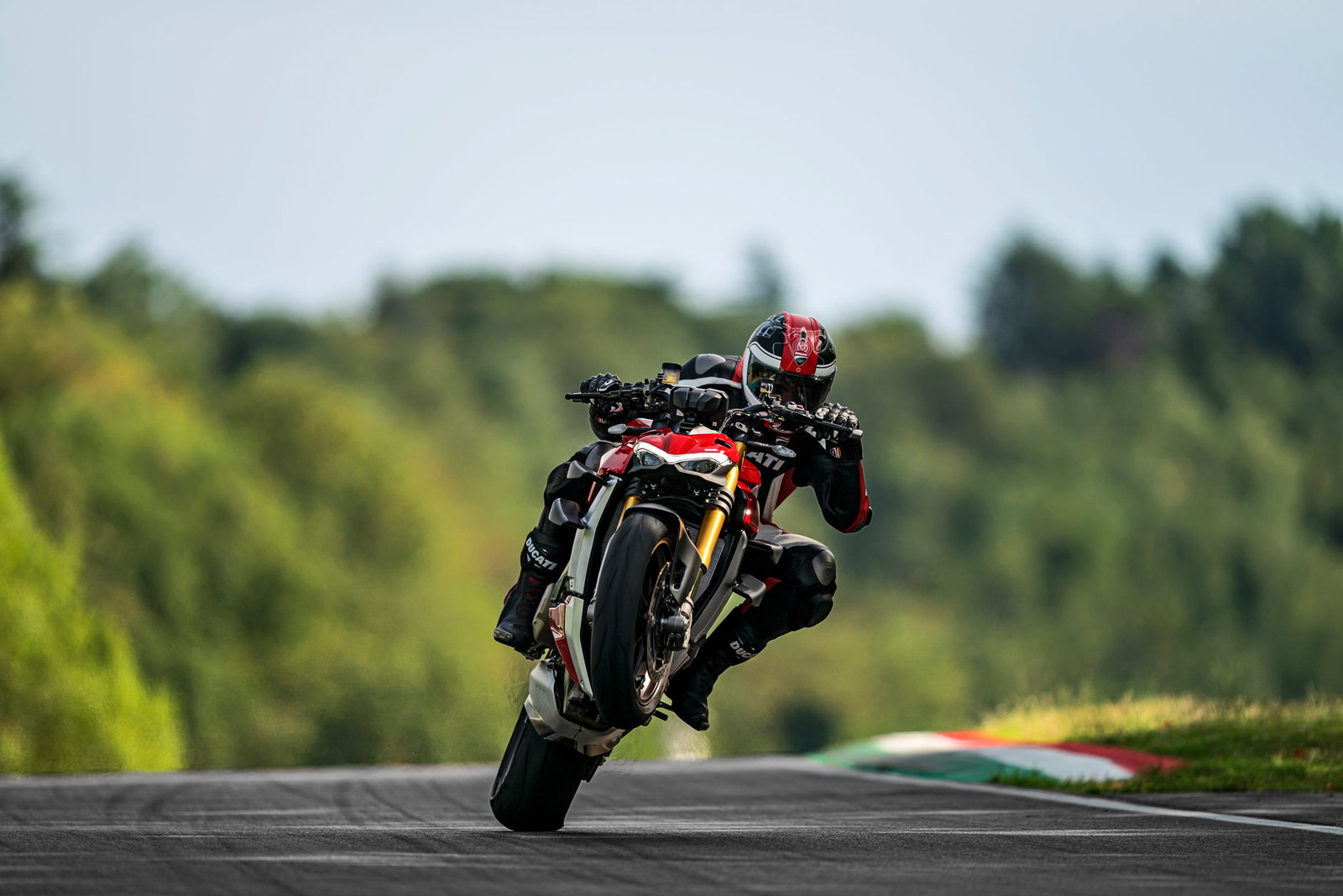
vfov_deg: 3.4
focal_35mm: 400
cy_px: 448
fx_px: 14922
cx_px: 672
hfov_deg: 5.2
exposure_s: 1/2000
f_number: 2.8
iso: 100
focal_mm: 400
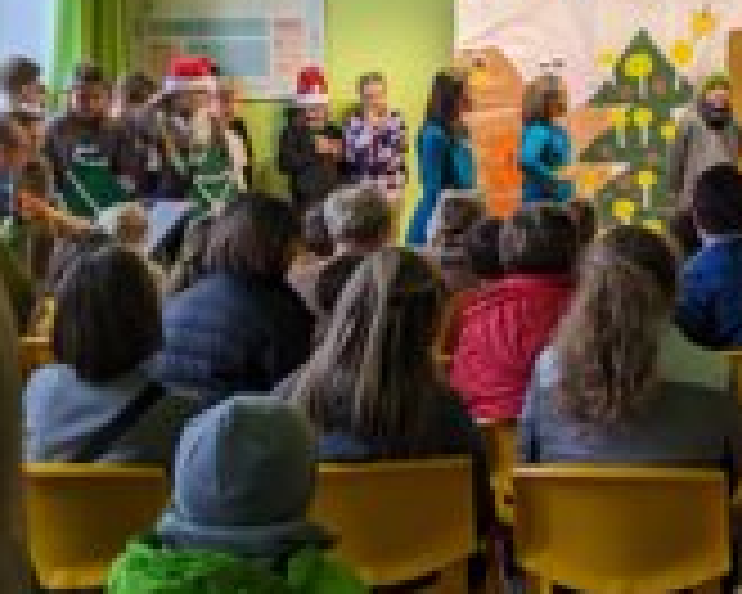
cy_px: 104
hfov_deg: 28.7
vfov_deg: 23.4
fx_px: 1405
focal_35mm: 64
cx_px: 630
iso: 90
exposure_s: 1/50
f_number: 1.73
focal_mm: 4.38
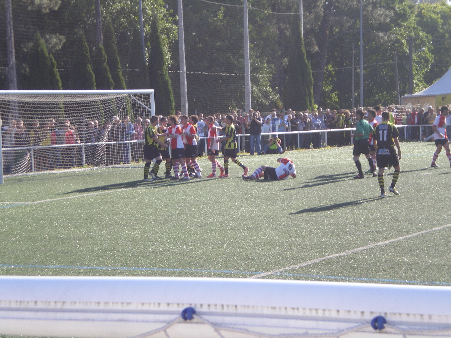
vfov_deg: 13.7
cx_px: 226
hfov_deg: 18.2
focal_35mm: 108
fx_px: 1407
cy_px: 169
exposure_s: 1/160
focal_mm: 18.9
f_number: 5.9
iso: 64
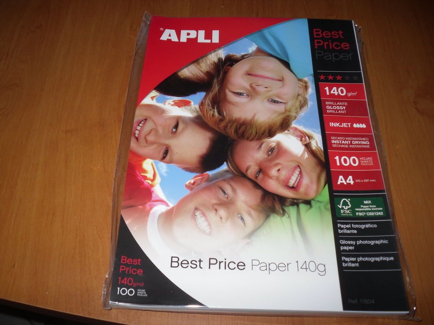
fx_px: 439
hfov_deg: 52.6
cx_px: 217
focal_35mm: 35
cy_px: 162
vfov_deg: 40.7
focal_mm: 6.3
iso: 80
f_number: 7.6
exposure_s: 1/45
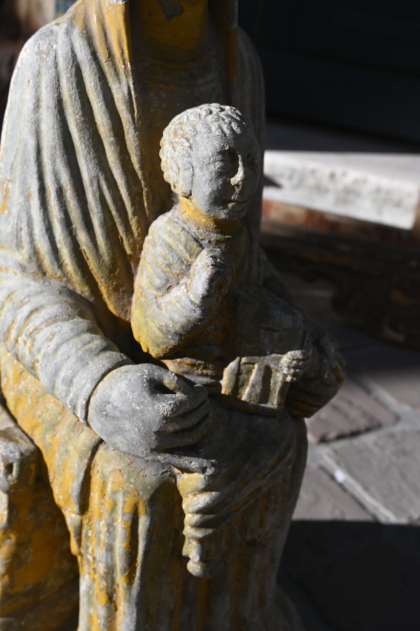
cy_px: 316
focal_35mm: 57
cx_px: 210
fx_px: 997
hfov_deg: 23.8
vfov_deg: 35.1
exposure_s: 1/320
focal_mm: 38
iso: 100
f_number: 6.3
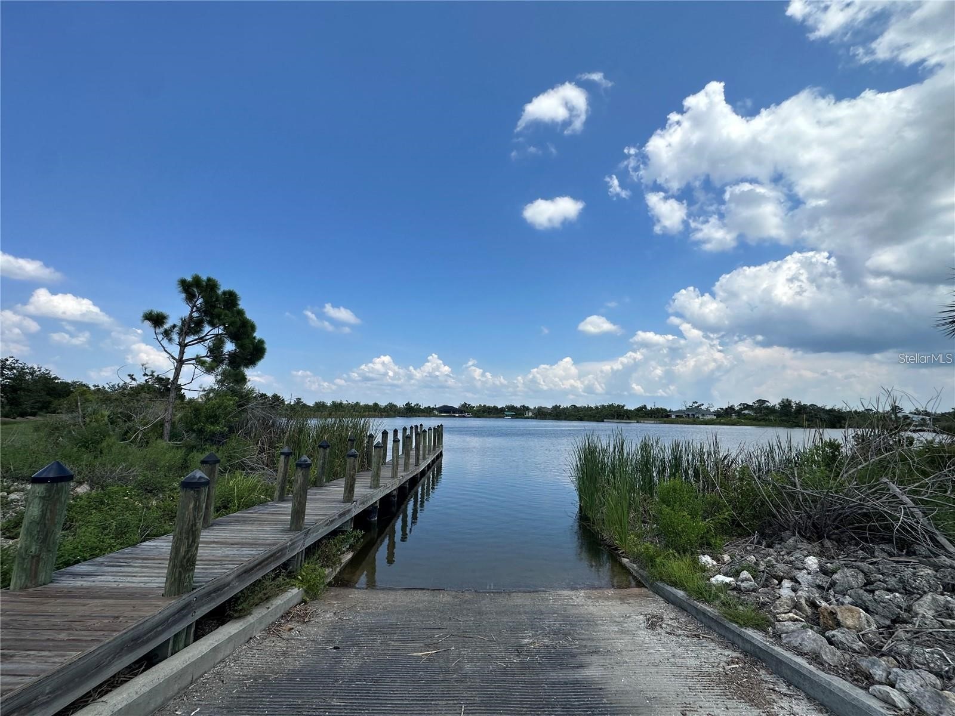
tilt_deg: +7.8
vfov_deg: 85.7
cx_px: 478
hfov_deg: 102.1
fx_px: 386
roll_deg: -0.9
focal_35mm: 14
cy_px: 358
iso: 50
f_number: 2.2
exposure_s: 1/3125
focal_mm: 2.22
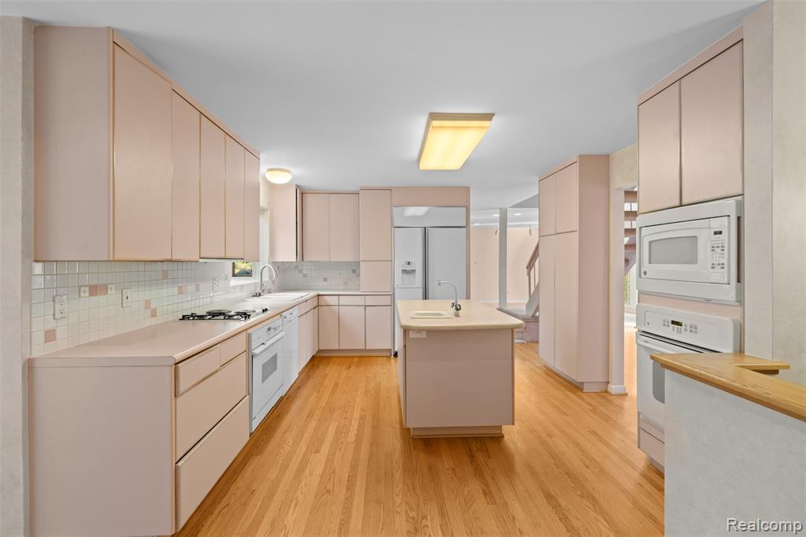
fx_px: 358
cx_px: 403
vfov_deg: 73.7
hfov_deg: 96.8
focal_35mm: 16
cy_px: 268
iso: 100
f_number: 9
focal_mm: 16
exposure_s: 1.3
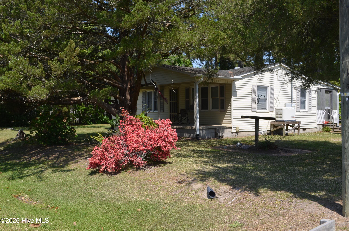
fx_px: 377
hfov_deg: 49.6
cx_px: 174
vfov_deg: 34.1
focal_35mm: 39
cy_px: 116
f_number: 8
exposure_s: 1/200
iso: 100
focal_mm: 26
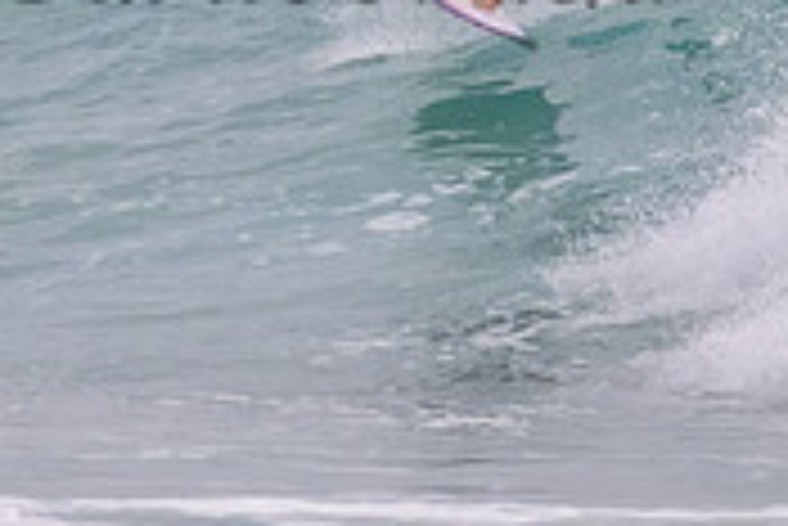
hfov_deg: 0.8
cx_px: 189
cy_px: -101
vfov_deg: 0.5
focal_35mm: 2653
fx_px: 58118
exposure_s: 1/1250
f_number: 11
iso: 4500
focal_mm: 800
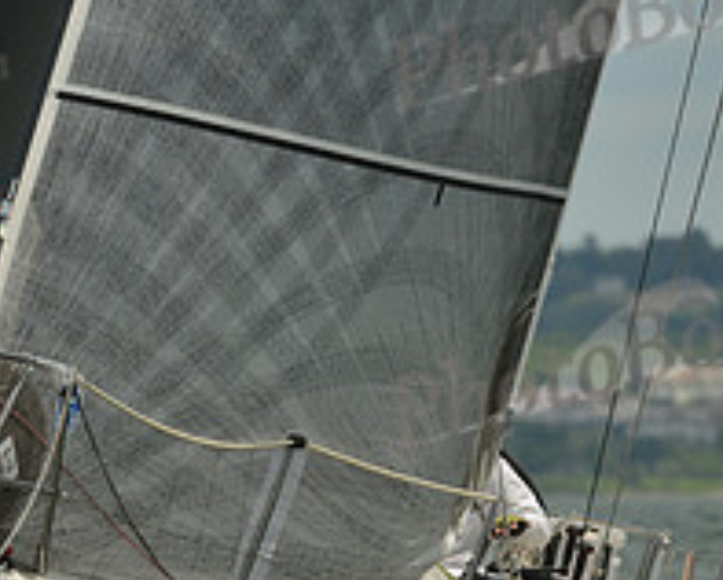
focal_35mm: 1103
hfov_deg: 1.8
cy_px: 597
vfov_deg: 1.4
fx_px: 23625
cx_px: 202
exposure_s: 1/800
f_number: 8
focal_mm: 400
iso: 200
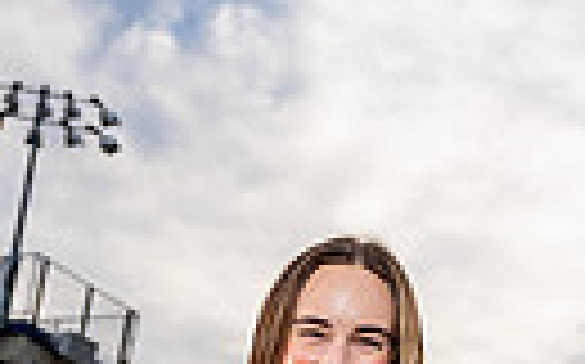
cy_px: 881
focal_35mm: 113
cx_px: 99
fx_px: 1800
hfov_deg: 18.3
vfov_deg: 10.1
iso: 100
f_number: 4
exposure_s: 1/250
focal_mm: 32
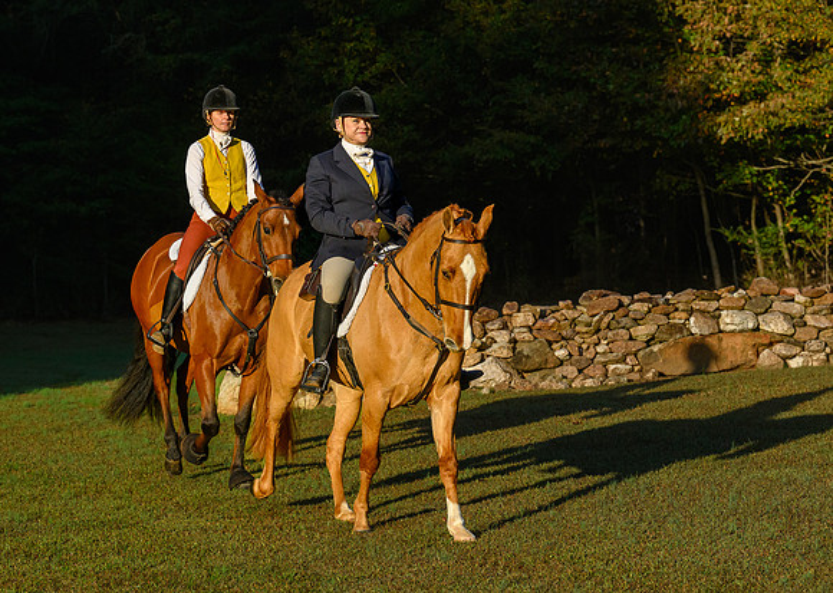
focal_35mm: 119
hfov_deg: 16.9
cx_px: 367
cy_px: 333
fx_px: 2810
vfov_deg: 12.0
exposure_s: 1/2500
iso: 2000
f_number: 5.6
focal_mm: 89
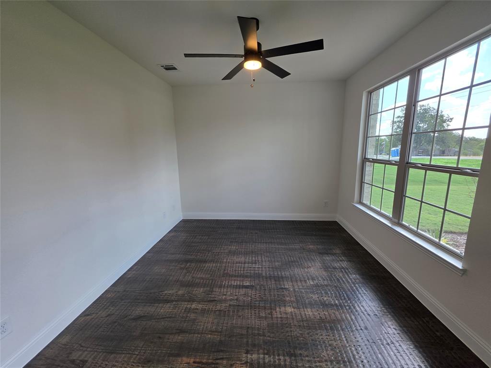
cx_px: 246
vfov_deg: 89.9
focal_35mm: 13
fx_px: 184
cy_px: 184
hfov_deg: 106.2
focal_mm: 2.2
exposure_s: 1/120
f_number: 1.9
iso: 25
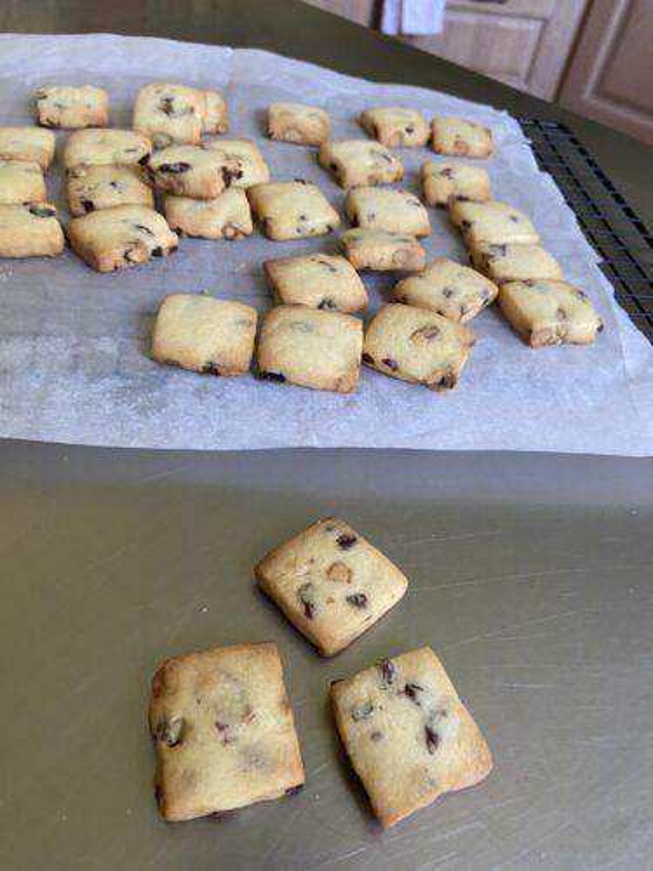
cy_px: 436
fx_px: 654
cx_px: 326
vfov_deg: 67.3
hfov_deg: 53.1
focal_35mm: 26
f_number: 1.8
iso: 200
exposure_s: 1/60
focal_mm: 4.25
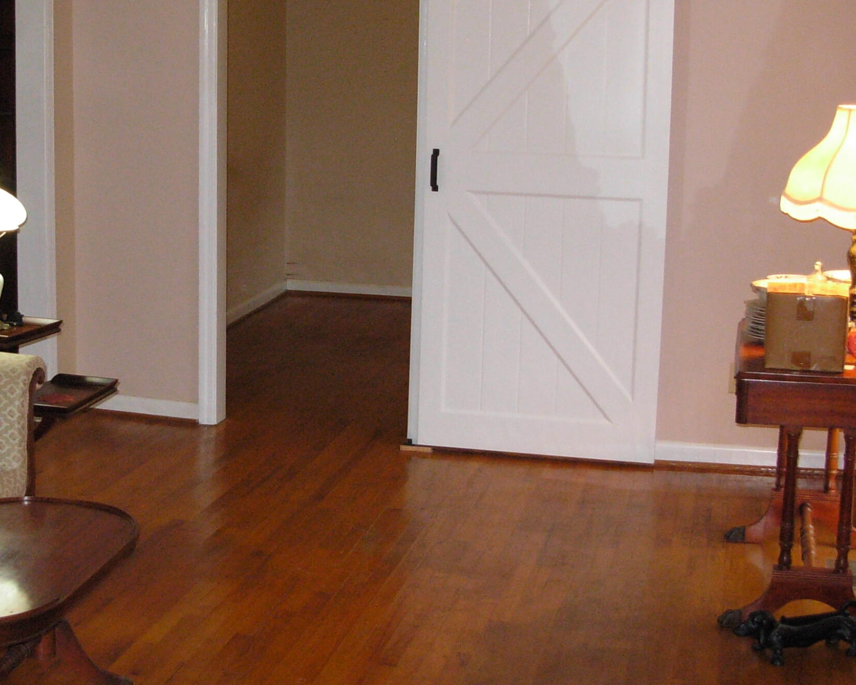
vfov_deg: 22.8
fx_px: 1697
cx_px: 267
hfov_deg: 28.1
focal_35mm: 67
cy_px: 277
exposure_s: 1/78.3
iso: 274
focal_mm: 6.3
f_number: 2.9
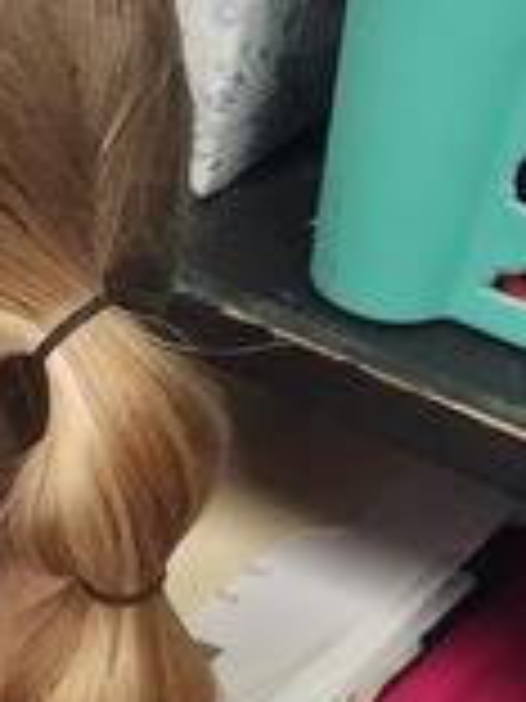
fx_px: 3059
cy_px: 684
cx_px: -697
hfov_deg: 9.0
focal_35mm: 151
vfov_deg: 12.9
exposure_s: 1/120
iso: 500
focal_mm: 5.4
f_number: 1.8
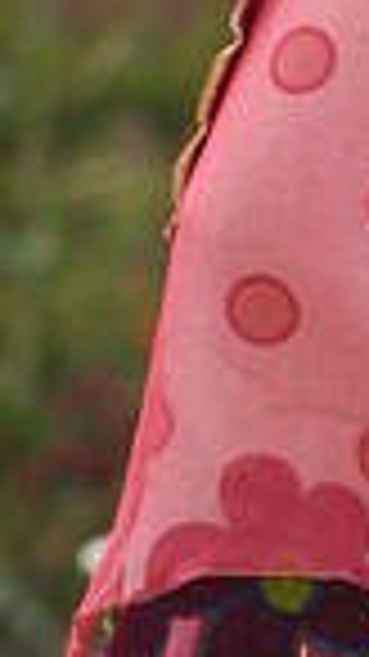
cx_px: 965
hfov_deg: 1.1
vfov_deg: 2.0
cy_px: -724
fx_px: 18825
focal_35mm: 1081
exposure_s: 1/200
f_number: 5
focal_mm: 100
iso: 160
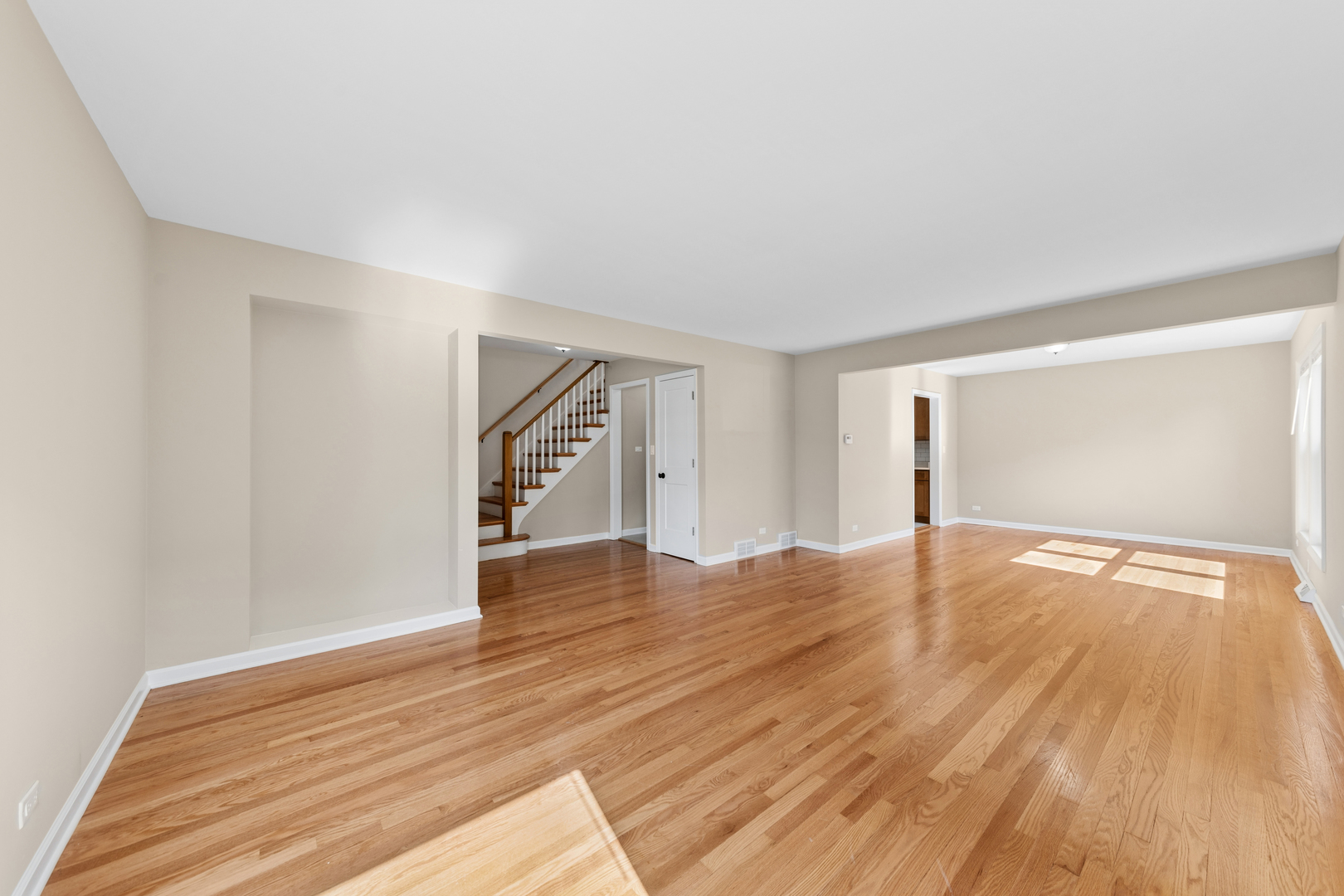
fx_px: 448
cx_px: 672
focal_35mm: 12
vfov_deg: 90.0
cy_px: 448
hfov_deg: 112.6
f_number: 10
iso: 125
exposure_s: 1/15
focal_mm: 12
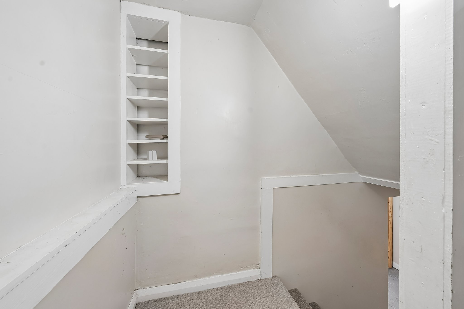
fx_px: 155
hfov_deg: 112.6
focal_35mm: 12
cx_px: 232
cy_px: 154
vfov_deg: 90.0
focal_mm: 12
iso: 400
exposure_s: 1/4
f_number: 8
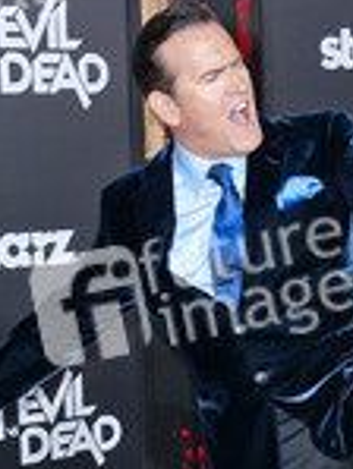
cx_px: 285
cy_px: 450
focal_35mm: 98
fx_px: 1331
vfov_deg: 19.5
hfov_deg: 15.0
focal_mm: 38
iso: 500
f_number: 5.6
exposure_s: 1/320
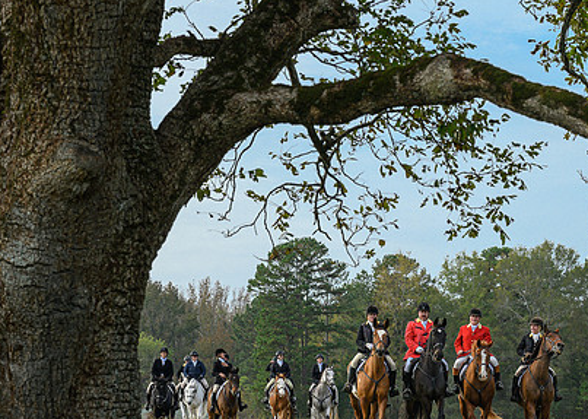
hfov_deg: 10.9
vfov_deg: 7.7
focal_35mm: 185
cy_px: 338
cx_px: 337
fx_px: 3086
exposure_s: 1/500
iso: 400
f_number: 6.3
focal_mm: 104
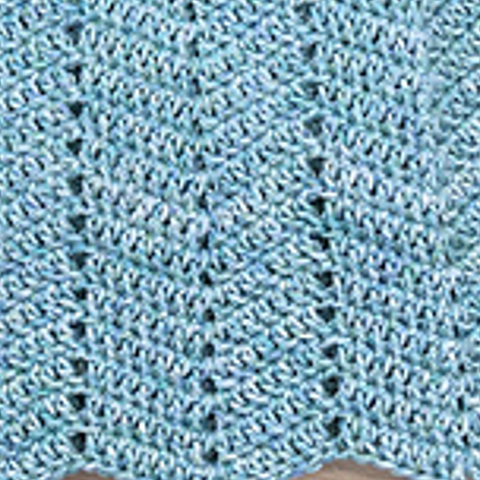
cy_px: -234
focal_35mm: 108
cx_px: -79
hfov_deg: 15.6
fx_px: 1694
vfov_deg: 15.0
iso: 25
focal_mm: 4.15
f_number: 2.2
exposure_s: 1/145
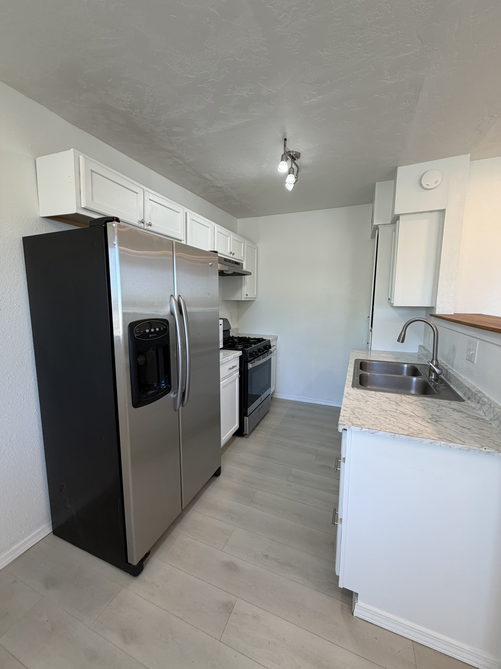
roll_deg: -0.5
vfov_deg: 102.1
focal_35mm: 14
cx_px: 250
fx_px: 270
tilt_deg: -7.5
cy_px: 334
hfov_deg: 85.7
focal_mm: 2.22
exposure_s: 1/120
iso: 160
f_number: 2.2
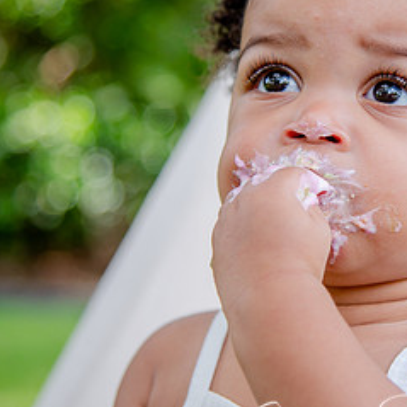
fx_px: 1782
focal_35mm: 134
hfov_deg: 12.9
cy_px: 175
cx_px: 381
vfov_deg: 13.0
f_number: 4
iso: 100
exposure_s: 1/200
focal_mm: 65
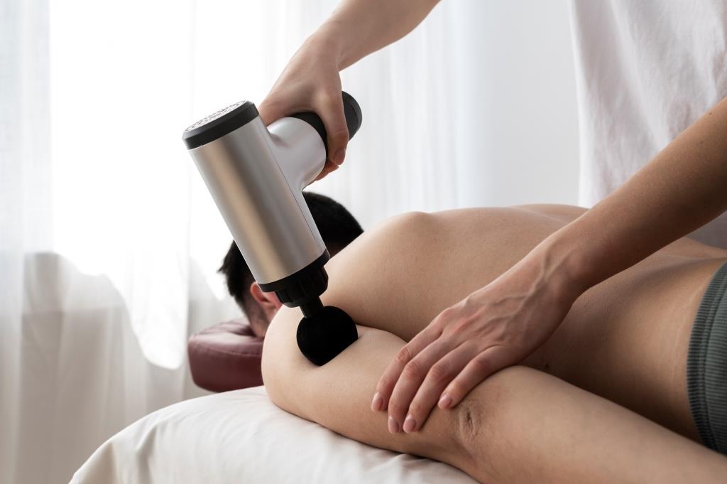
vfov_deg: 26.9
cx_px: 364
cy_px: 242
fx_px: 1009
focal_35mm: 50
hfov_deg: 39.6
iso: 640
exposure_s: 1/500
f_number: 5.6
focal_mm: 50
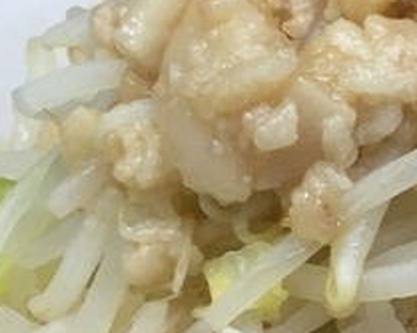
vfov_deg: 11.0
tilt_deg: -36.4
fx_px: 1715
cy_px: 323
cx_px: 465
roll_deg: -2.3
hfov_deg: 13.6
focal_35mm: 139
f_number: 2.2
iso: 40
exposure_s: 1/33
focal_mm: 4.15
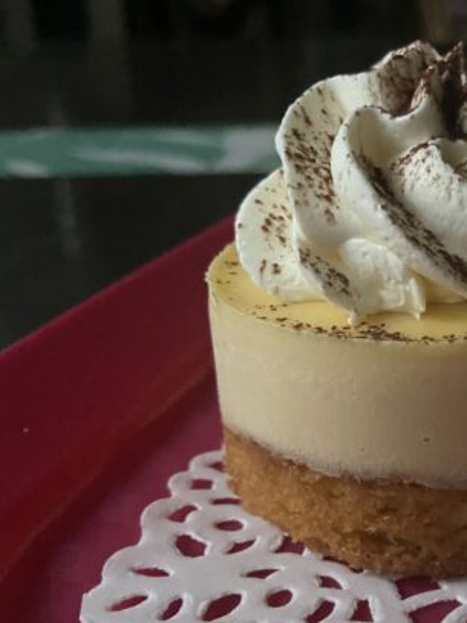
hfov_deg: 32.0
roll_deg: -1.8
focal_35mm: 41
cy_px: 332
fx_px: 738
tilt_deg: -25.0
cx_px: 483
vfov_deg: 45.8
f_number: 1.8
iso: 1000
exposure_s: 1/30
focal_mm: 4.25
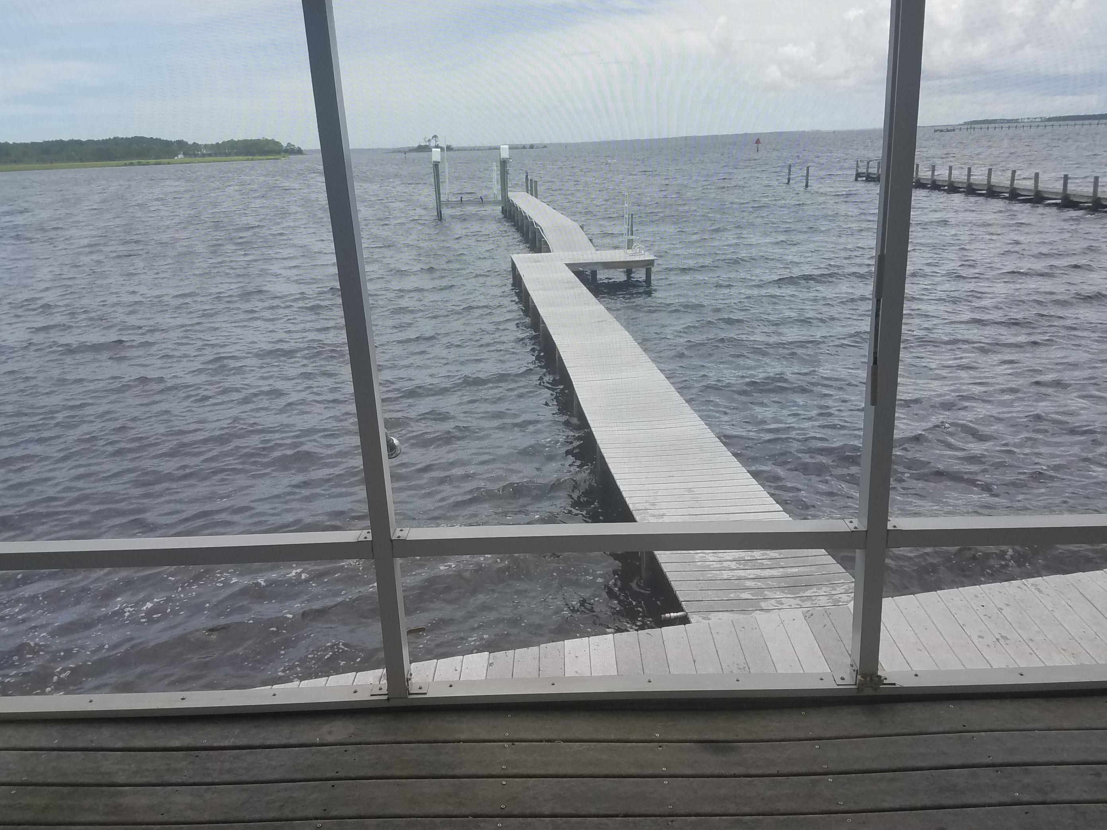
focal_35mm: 28
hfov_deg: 63.4
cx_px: 558
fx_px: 895
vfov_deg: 49.7
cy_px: 410
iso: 40
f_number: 1.7
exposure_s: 1/884
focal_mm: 4.2
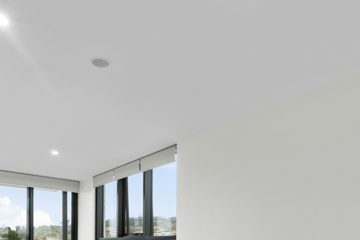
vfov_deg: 34.6
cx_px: 195
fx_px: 350
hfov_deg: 54.3
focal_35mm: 35
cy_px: 236
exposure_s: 1/15
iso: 400
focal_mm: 11
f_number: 11
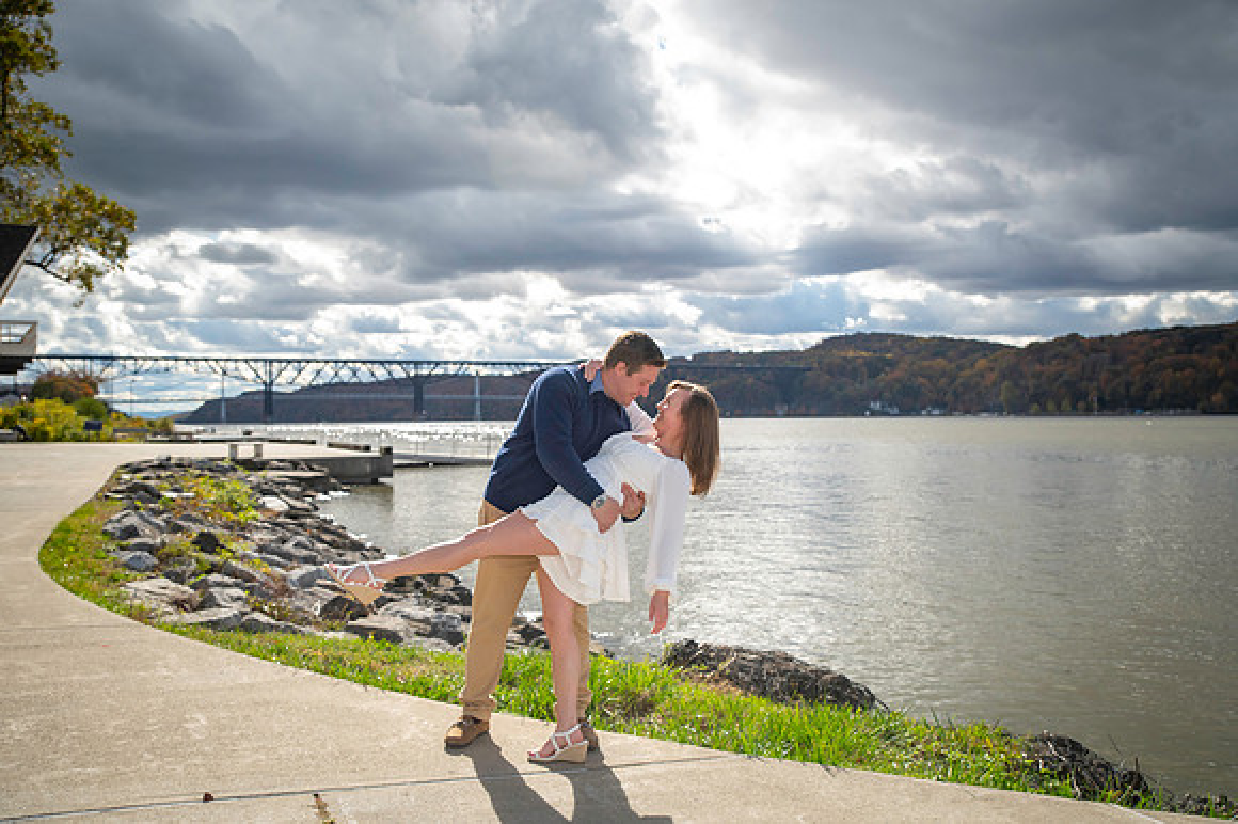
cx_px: 619
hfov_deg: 57.4
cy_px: 412
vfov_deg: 40.0
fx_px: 1131
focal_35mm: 33
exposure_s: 1/8000
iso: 1250
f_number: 3.5
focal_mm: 32
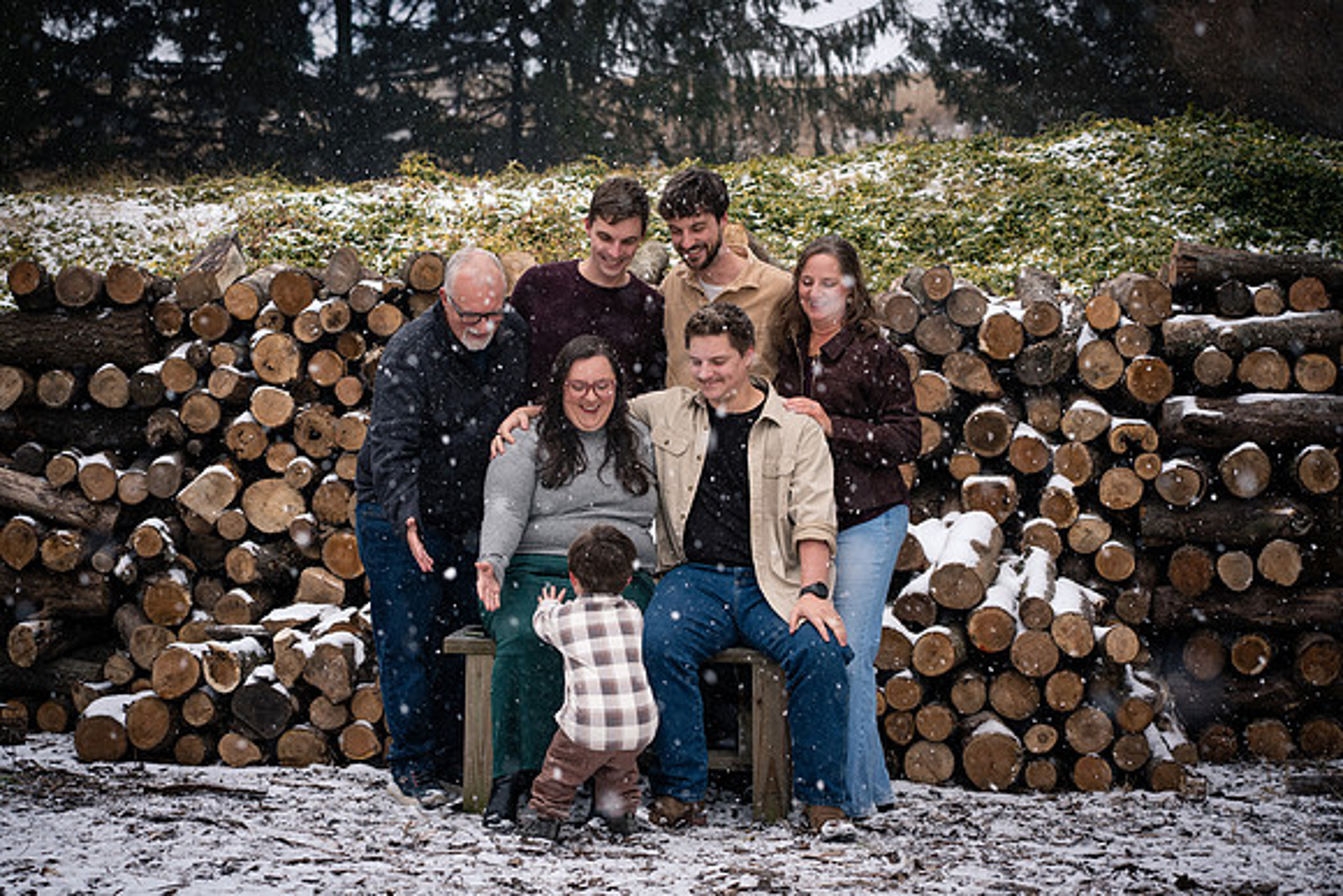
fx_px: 3172
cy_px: 448
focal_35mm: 85
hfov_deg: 23.9
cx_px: 672
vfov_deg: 16.1
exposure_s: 1/320
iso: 320
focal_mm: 85
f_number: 5.6
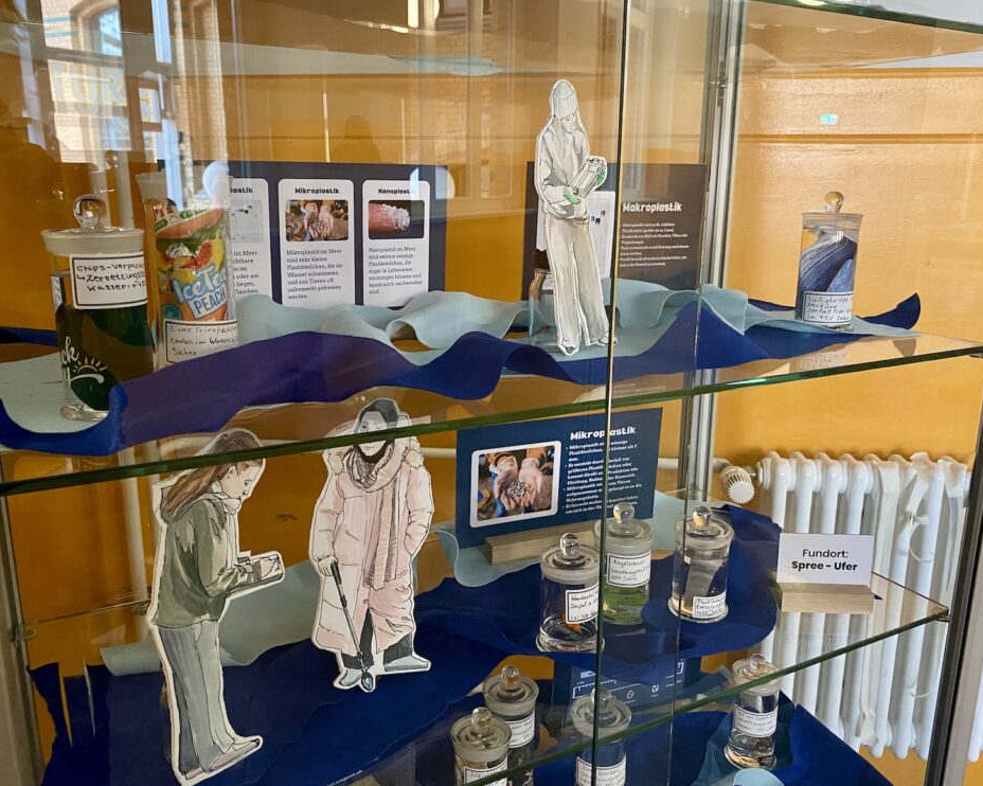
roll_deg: -0.2
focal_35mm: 28
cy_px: 388
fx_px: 814
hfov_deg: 62.2
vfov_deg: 51.5
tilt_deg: -14.6
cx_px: 497
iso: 500
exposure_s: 1/33
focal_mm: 4.25
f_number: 1.8
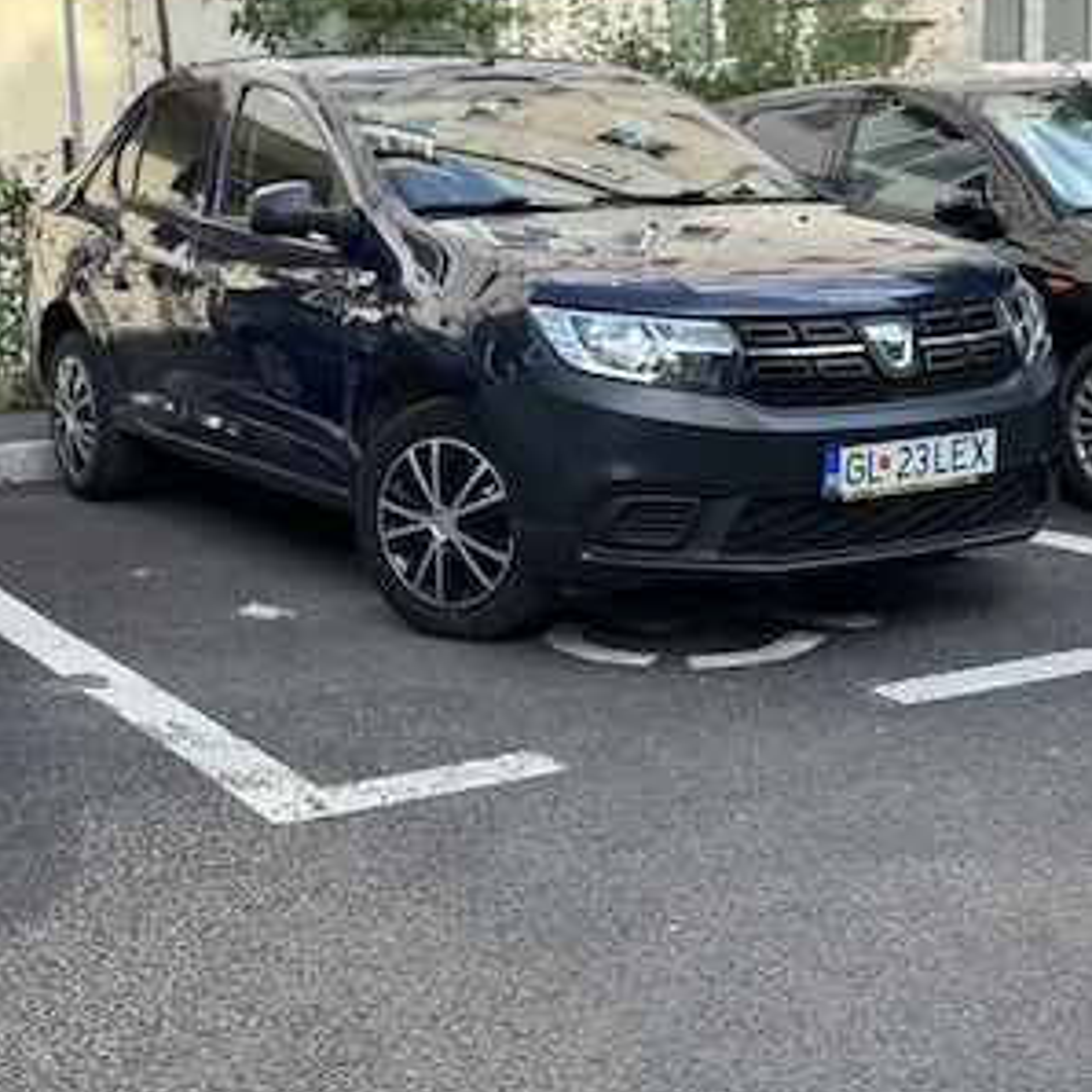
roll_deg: +2.0
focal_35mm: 57
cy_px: 443
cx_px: 546
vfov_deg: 30.0
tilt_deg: -6.1
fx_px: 2034
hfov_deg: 30.0
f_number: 1.78
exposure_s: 1/966
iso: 64
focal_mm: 6.76
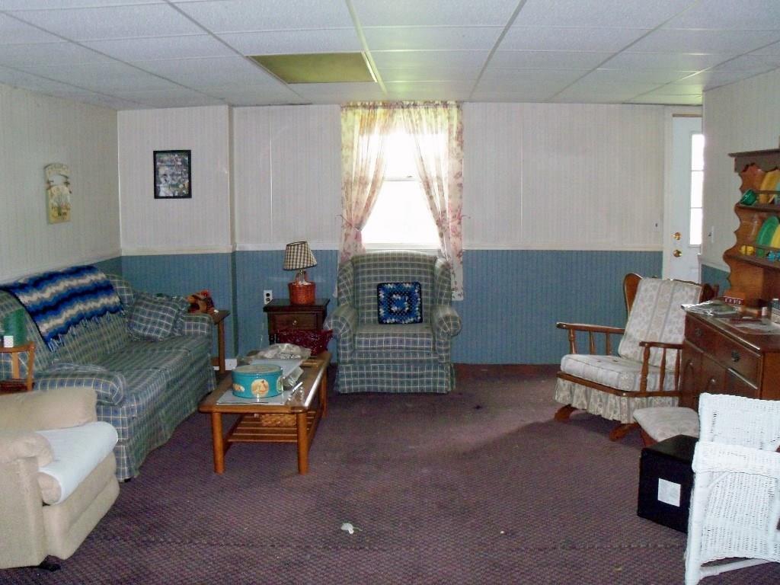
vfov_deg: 40.7
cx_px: 390
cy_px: 292
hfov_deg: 52.6
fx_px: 789
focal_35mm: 35
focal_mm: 6.3
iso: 200
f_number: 3
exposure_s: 1/30
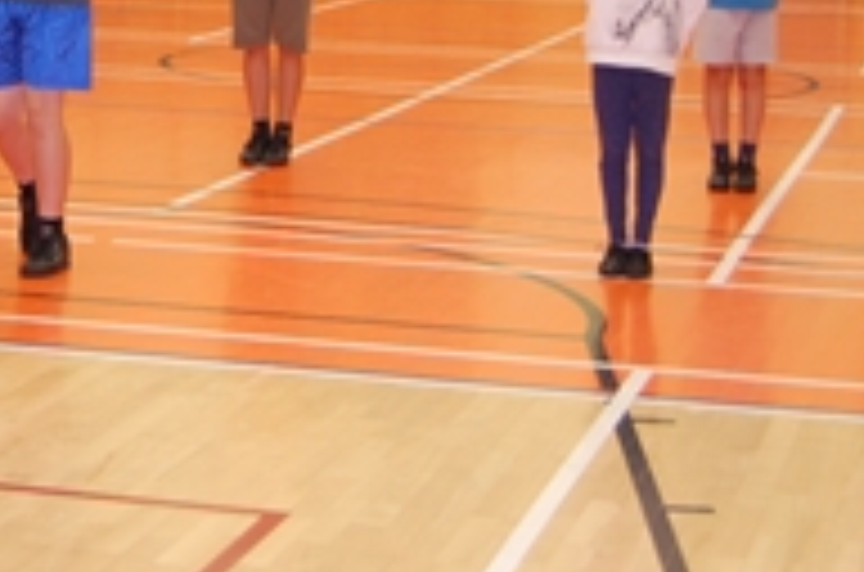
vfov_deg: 11.0
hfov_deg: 16.5
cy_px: -162
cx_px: -18
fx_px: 2904
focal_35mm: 121
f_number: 4.5
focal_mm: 31
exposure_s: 1/60
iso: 800
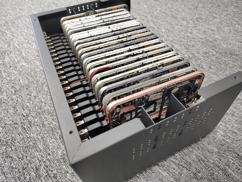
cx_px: 121
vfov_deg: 56.9
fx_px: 168
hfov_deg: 71.5
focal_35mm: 24
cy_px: 91
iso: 966
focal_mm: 5.56
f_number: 1.8
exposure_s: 1/50
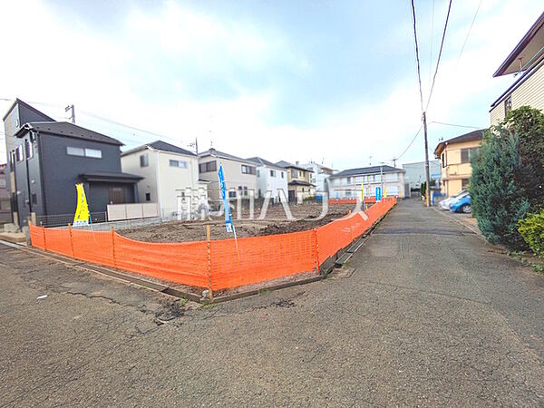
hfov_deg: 102.1
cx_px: 272
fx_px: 220
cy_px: 204
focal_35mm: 14
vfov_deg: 85.7
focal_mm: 1.83
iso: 52
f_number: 2.2
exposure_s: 1/1815
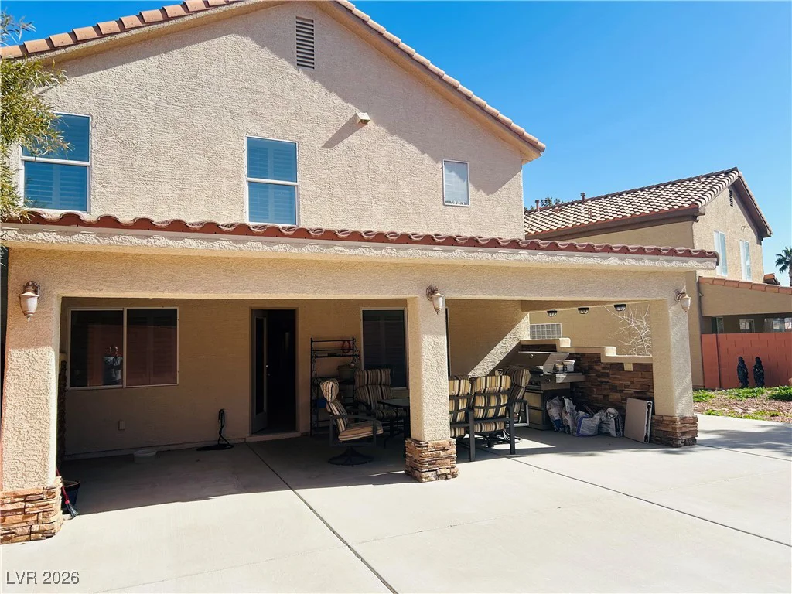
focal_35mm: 26
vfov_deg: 53.1
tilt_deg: +4.8
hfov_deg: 67.3
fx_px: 595
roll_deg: +2.7
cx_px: 396
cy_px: 297
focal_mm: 5.7
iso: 50
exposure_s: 1/4115
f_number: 1.5
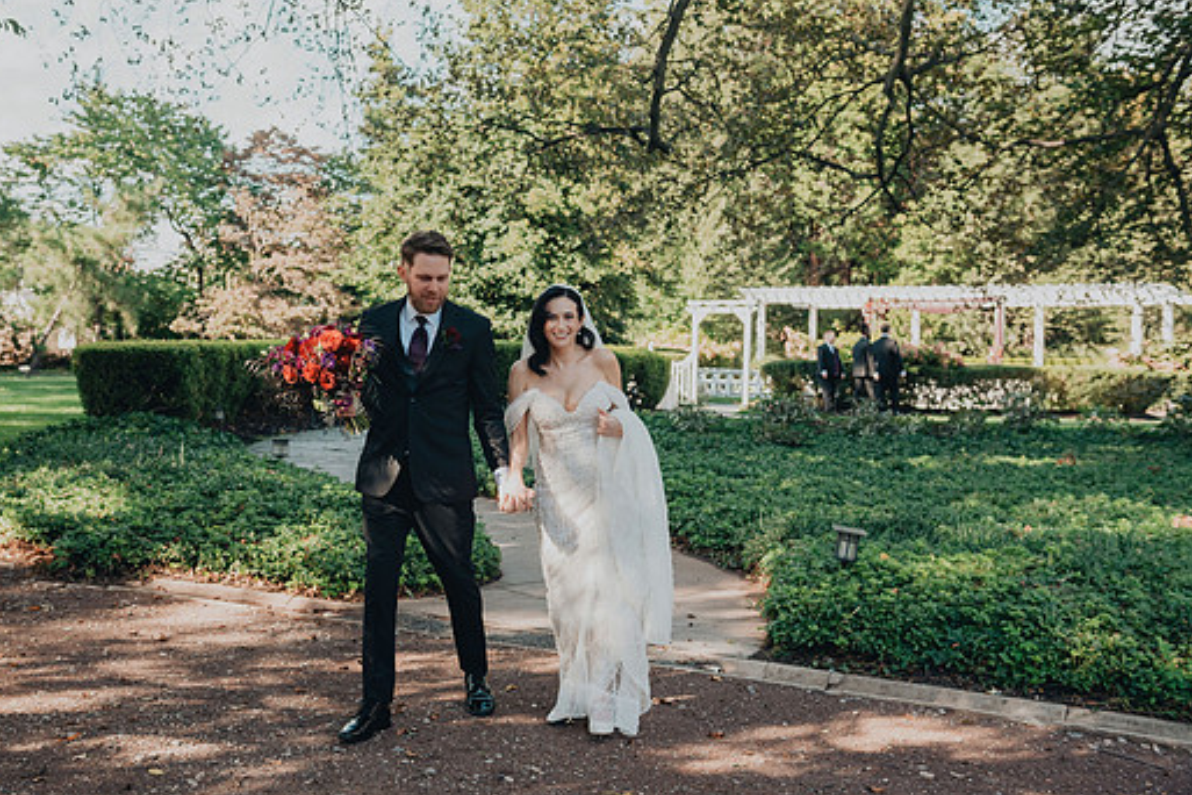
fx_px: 1424
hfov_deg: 45.4
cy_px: 401
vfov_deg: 31.2
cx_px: 527
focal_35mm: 43
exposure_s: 1/500
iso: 400
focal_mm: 38
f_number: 4
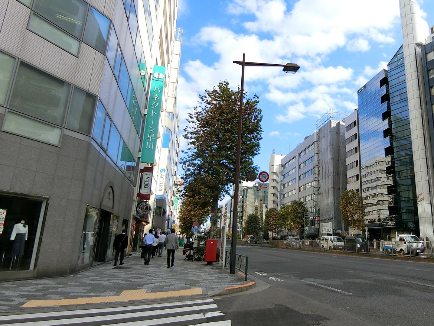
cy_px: 159
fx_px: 326
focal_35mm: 26
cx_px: 296
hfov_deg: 65.2
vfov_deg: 53.1
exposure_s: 1/160
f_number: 6.9
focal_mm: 4.06
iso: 80
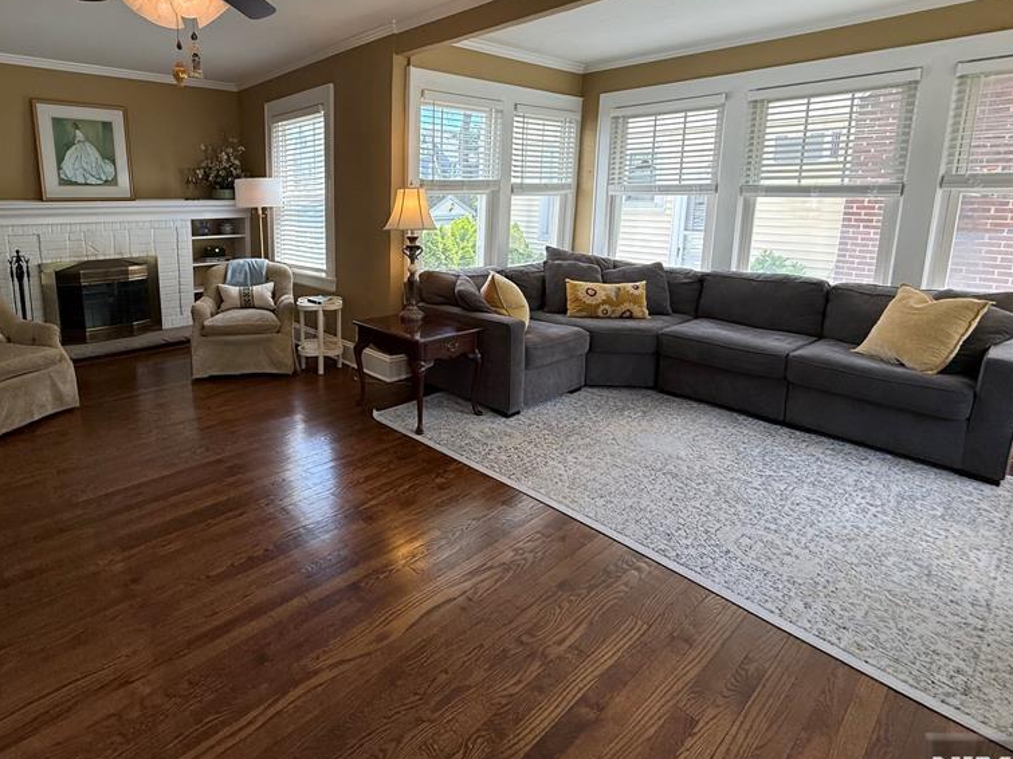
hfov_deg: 82.9
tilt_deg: -8.0
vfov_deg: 67.6
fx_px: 556
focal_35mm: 19
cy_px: 283
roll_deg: +0.8
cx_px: 374
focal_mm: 2.22
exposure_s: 1/120
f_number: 2.2
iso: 125
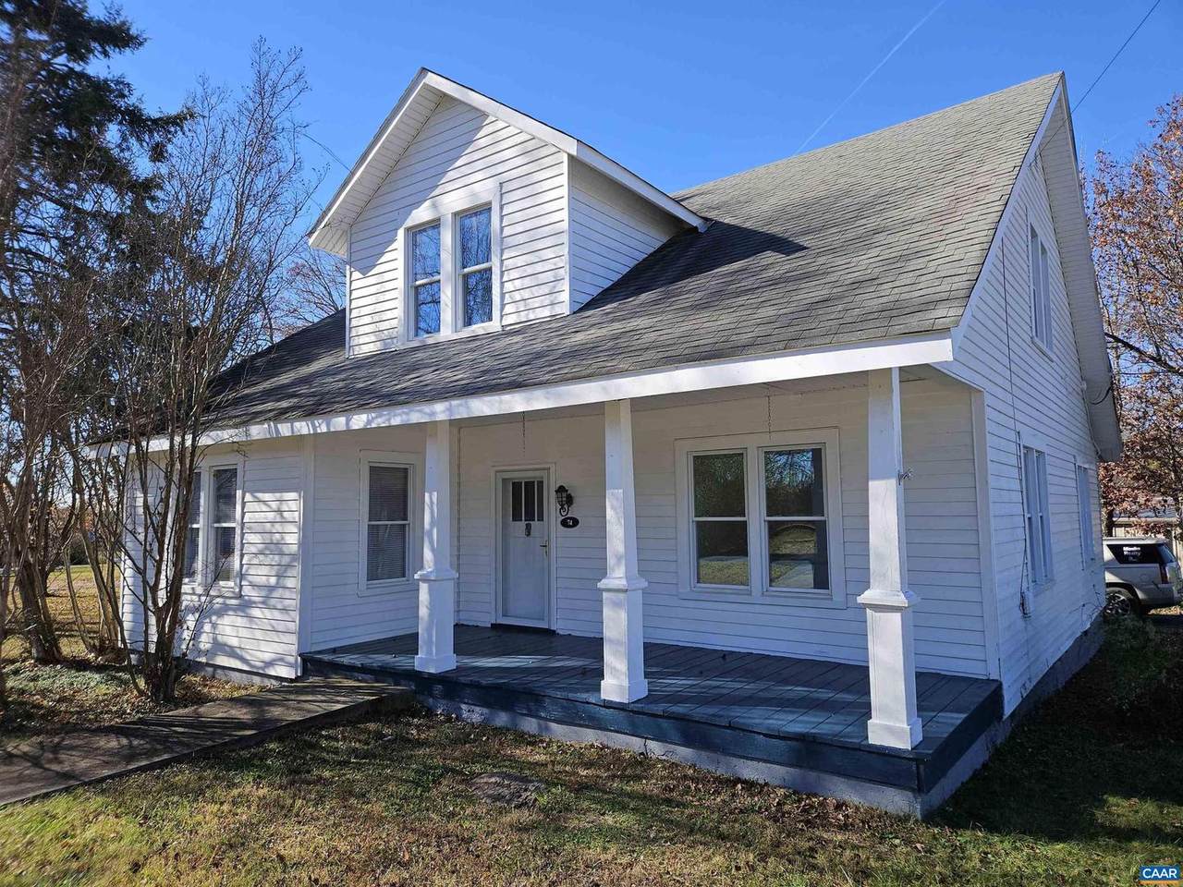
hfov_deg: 73.9
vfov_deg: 58.9
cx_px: 592
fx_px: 786
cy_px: 444
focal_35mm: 23
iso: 25
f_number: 1.8
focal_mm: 5.4
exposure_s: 1/1011
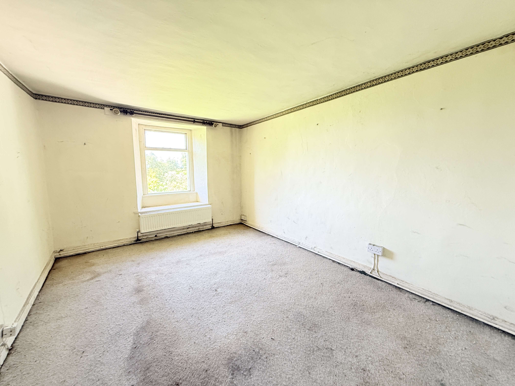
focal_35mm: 14
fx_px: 208
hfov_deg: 102.1
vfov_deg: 85.7
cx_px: 258
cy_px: 193
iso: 320
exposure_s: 1/84
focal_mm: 2.22
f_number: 2.2
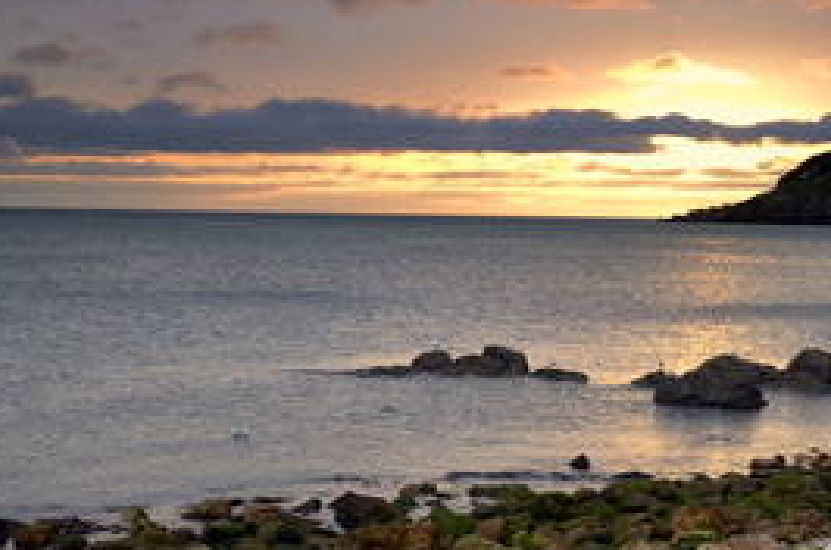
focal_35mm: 79
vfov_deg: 17.2
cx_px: 712
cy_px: 227
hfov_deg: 25.1
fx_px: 1819
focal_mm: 28
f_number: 5
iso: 800
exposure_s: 1/160
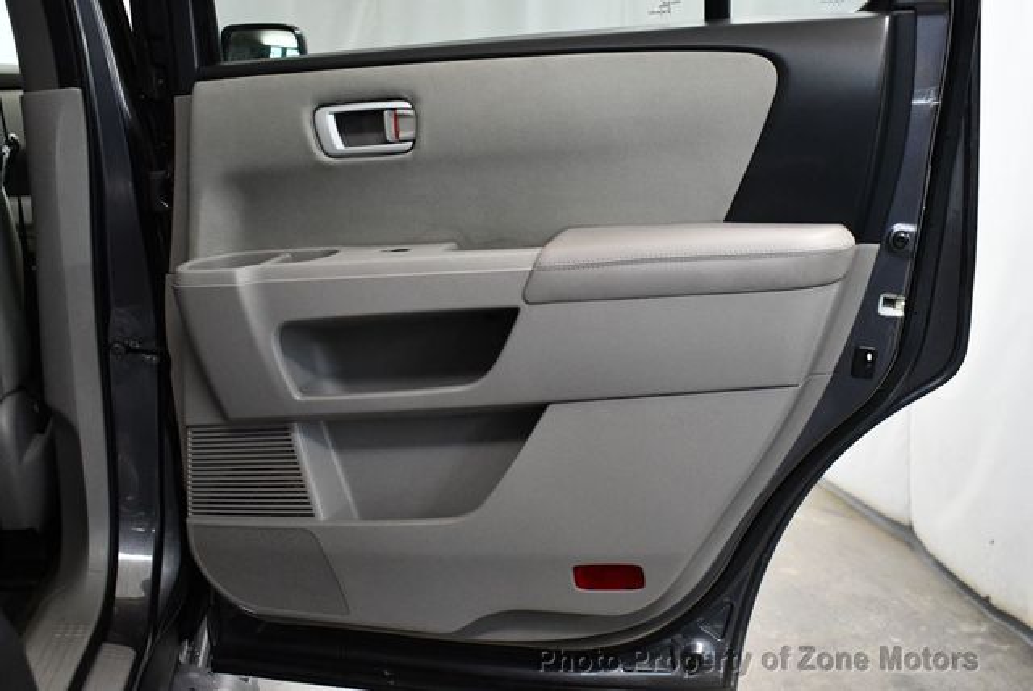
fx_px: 1149
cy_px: 346
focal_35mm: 40
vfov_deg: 33.5
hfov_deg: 48.4
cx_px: 516
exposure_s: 1/125
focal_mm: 20
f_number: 3.5
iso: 2800
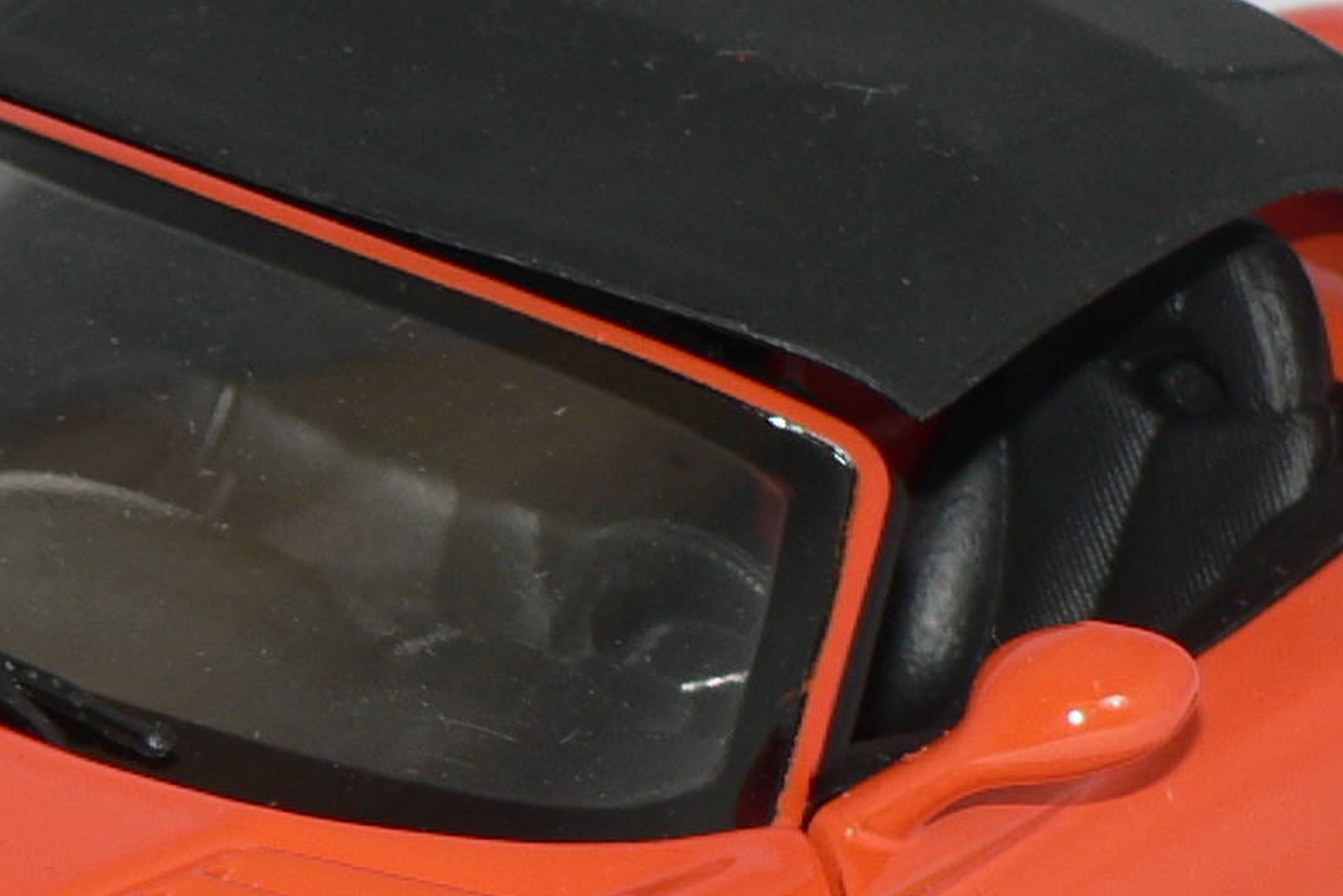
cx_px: 189
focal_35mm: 301
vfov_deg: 4.6
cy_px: 976
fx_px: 11230
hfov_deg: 6.8
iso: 80
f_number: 3.2
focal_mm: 14.9
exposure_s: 1/60
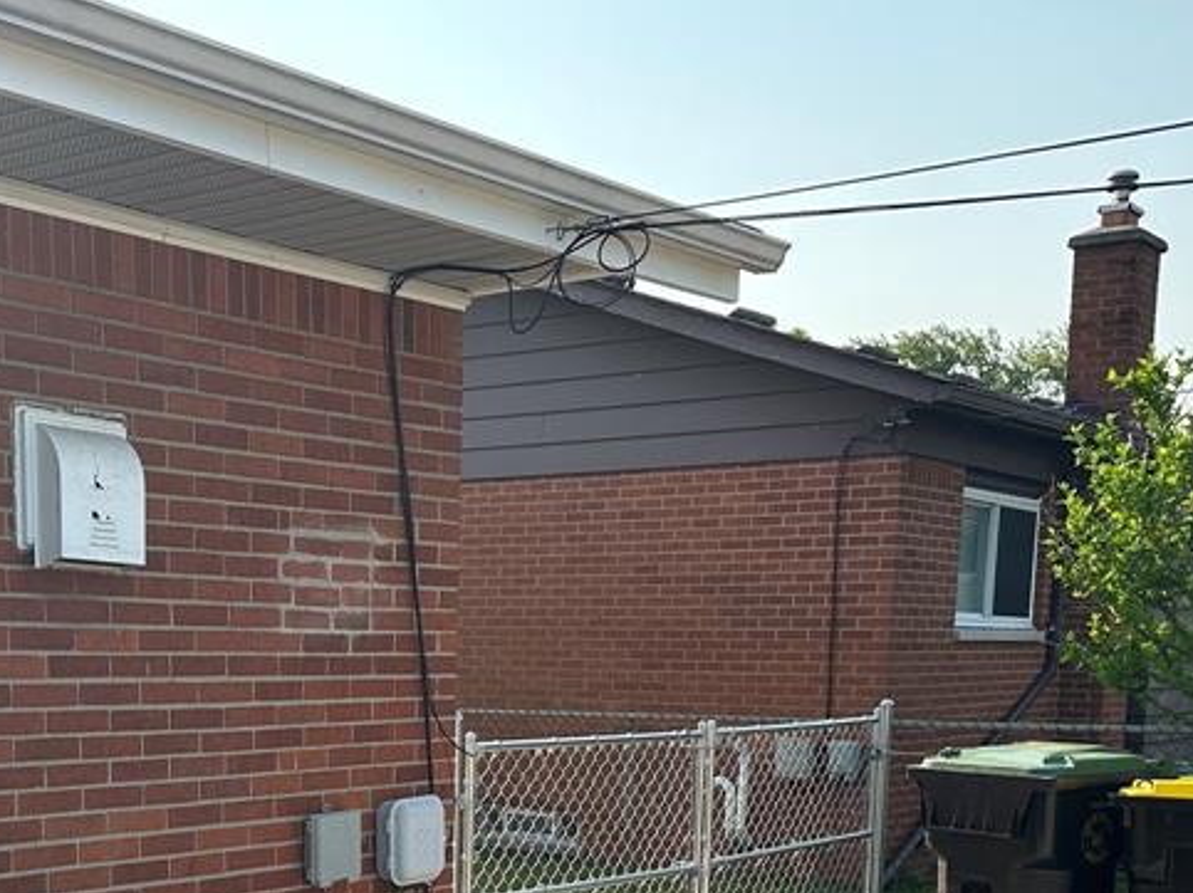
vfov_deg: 27.1
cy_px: 868
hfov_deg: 37.1
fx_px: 1757
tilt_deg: -7.7
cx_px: 384
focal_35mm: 51
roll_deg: -1.4
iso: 80
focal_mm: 6.86
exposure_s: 1/1664
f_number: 1.78
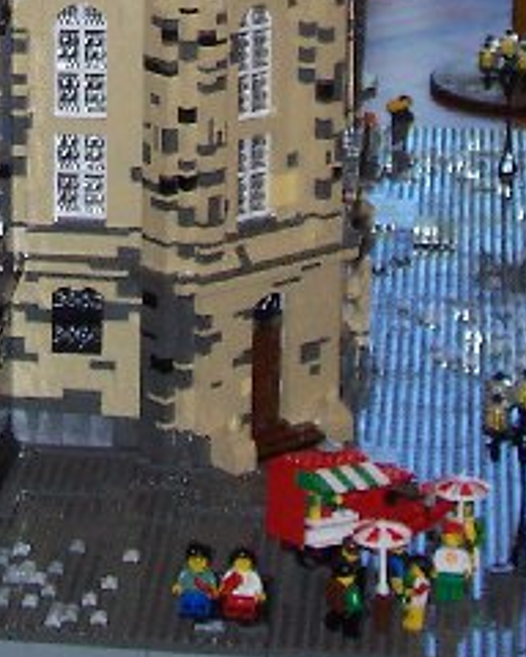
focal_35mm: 152
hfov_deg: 10.0
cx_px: -66
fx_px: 2958
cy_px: -434
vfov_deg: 11.9
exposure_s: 1/60
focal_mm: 7
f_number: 3
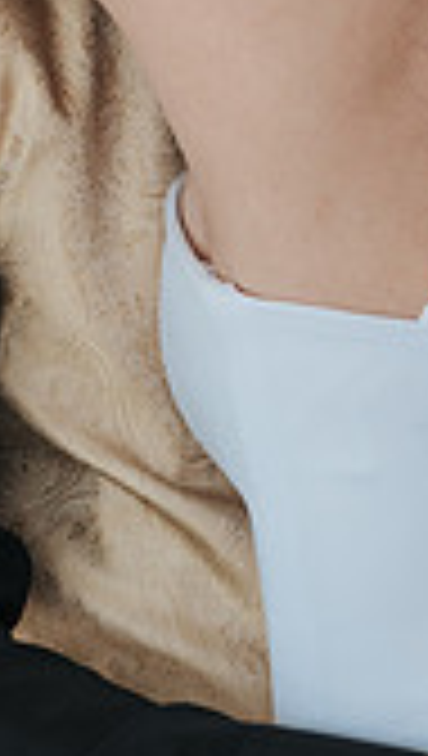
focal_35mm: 261
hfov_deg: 4.7
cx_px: 323
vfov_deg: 8.2
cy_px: 767
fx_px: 5245
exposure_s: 1/160
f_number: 2.8
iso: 140
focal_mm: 50
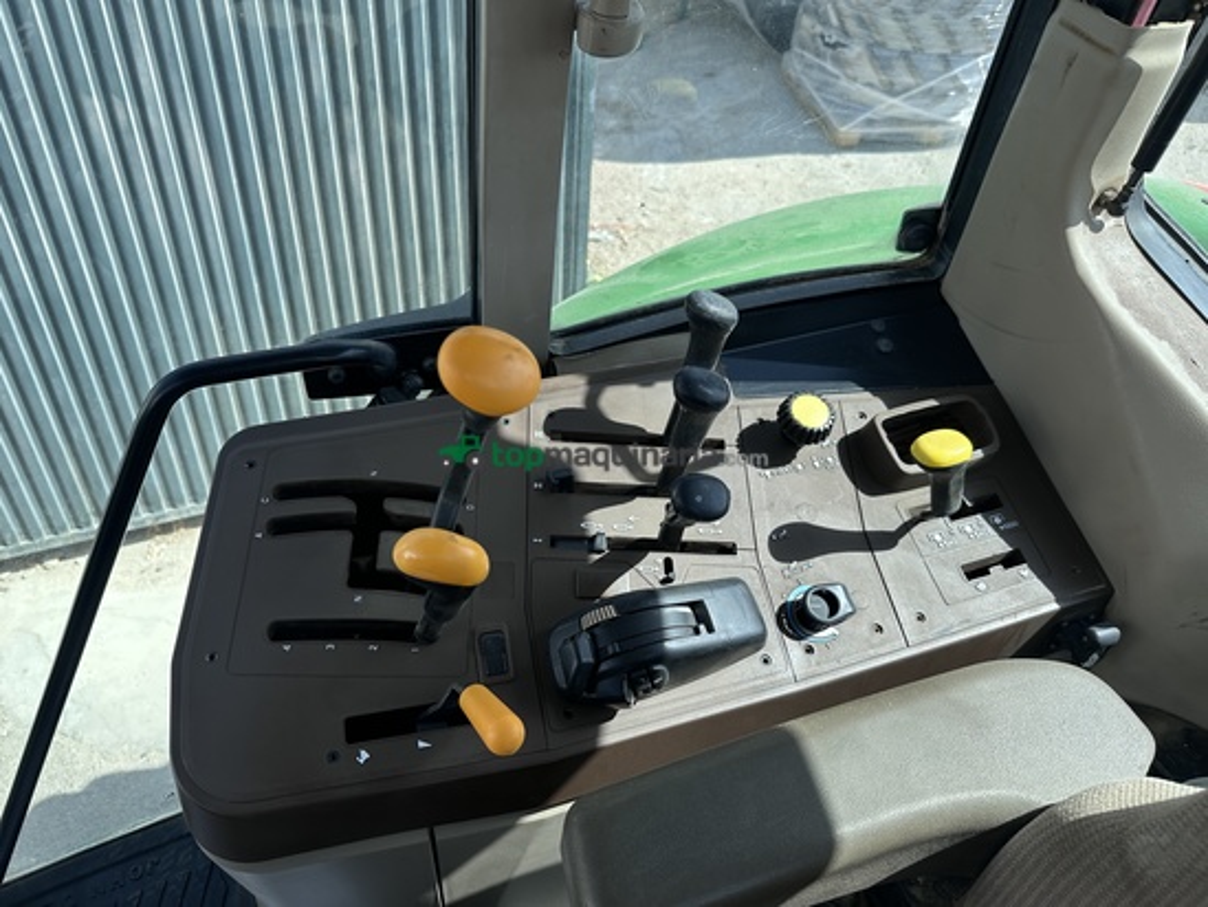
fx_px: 838
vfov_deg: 56.8
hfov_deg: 71.6
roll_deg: -4.8
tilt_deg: -36.5
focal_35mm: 24
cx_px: 604
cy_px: 454
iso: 80
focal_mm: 6.86
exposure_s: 1/1227
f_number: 1.78
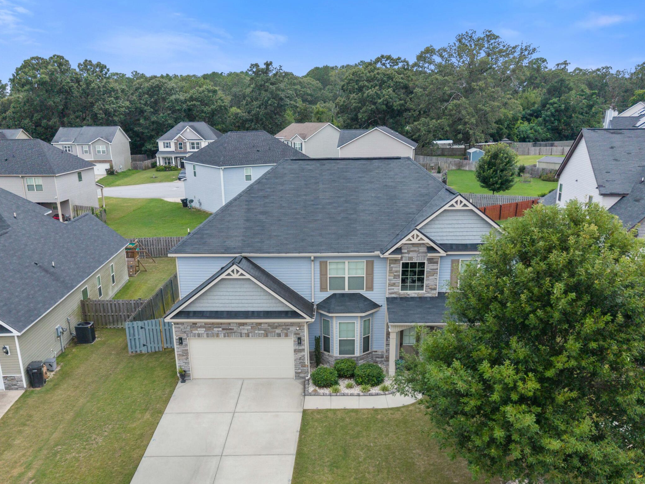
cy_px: 346
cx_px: 322
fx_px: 652
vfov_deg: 39.9
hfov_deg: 52.6
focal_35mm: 35
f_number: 1.8
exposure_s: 1/2500
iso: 280
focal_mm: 8.67
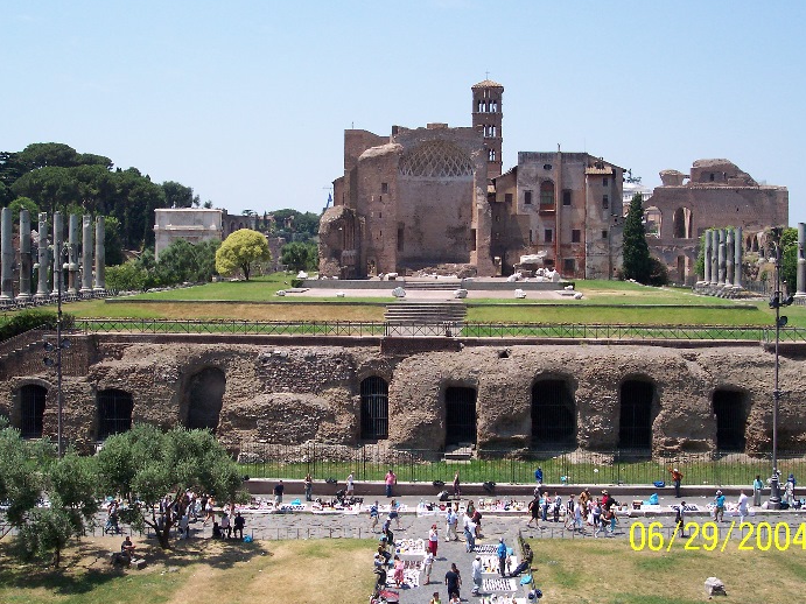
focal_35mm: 44
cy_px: 274
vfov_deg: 32.8
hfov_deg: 42.9
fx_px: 1024
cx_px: 390
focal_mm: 8
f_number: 4.8
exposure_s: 1/700
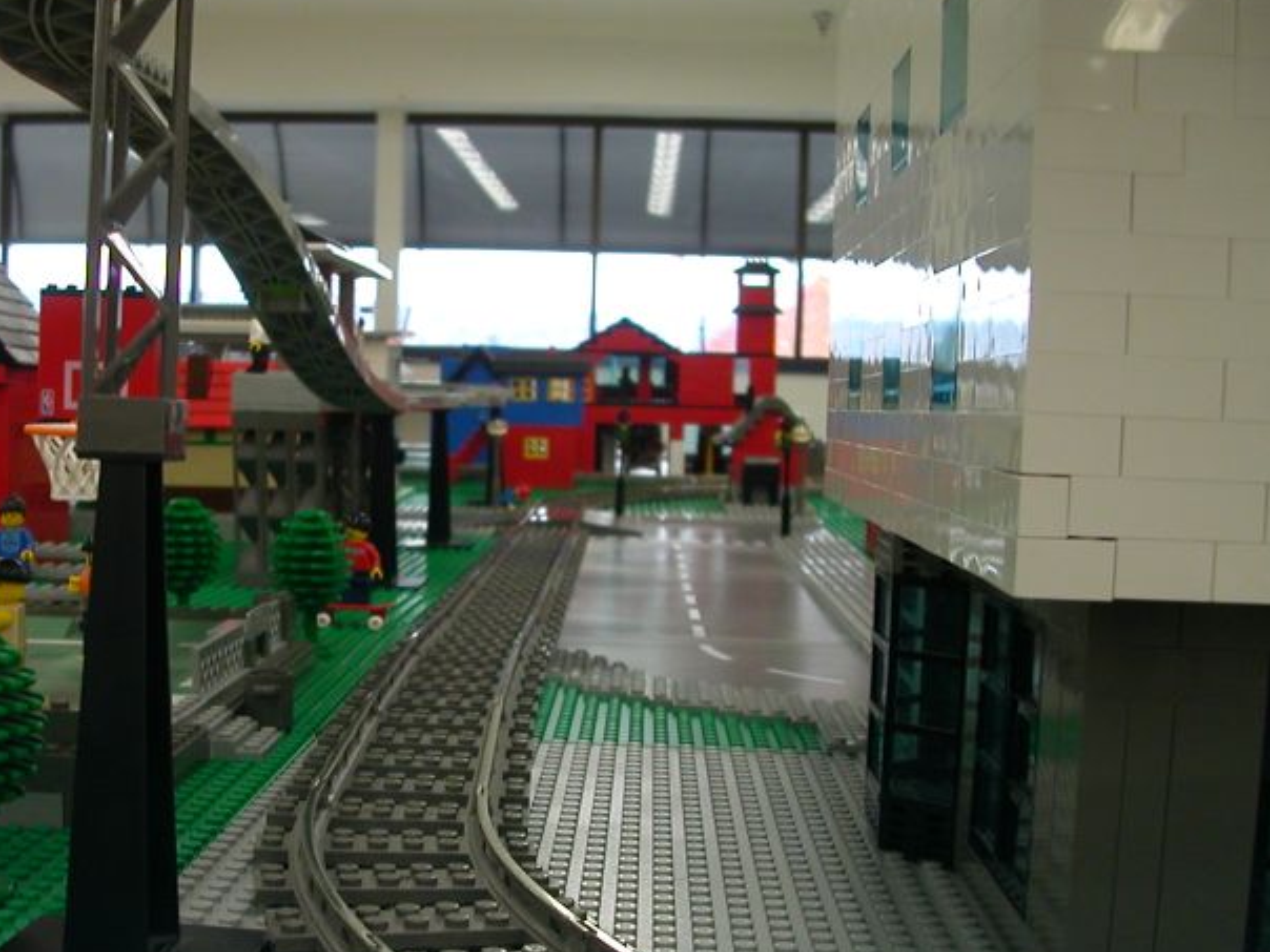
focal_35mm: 49
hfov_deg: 38.7
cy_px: 599
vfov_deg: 29.6
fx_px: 1798
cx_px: 479
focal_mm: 5.6
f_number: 2.7
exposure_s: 1/33.8
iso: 100
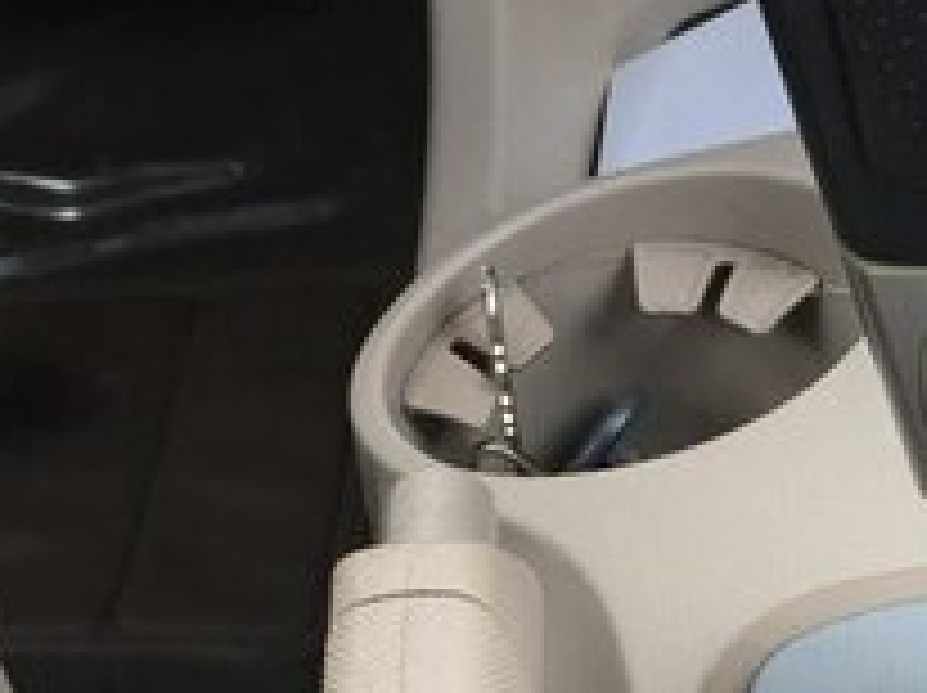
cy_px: 1019
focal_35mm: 93
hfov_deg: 20.7
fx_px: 2488
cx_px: 814
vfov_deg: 14.8
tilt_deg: -53.2
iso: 50
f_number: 2.2
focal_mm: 4.15
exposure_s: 1/100
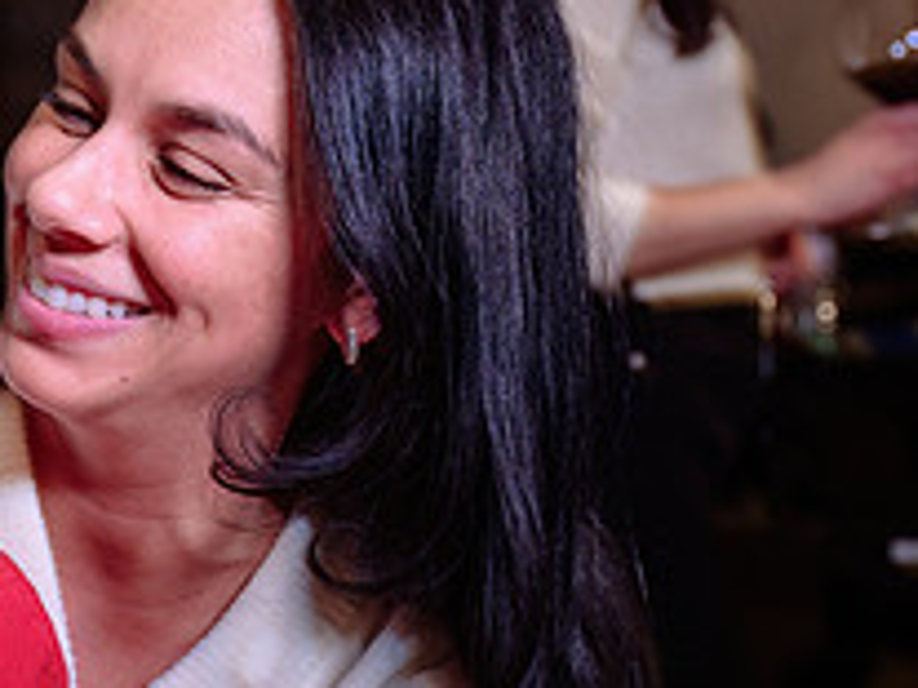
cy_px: 614
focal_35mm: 132
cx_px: -123
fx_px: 3499
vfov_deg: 11.2
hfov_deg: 14.6
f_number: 4.5
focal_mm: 46
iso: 500
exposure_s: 1/50
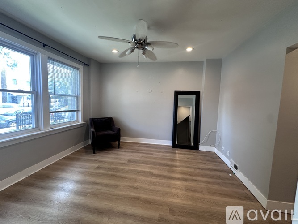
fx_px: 121
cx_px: 149
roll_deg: -1.2
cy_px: 112
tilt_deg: -4.9
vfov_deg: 85.7
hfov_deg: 102.1
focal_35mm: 14
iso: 200
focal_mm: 2.22
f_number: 2.2
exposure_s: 1/120
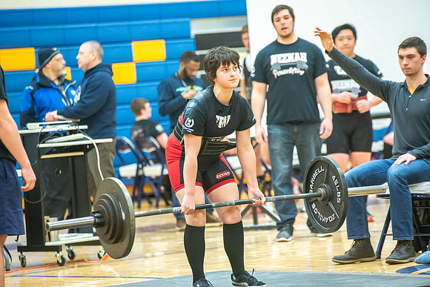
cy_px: 144
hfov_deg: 10.3
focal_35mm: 200
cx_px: 215
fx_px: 2389
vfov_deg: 6.9
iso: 6400
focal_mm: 200
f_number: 4
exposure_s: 1/200
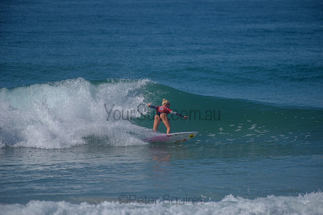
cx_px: 162
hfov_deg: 4.1
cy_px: 108
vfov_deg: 2.8
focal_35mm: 500
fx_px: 4487
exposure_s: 1/2000
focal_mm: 500
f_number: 5.6
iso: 125
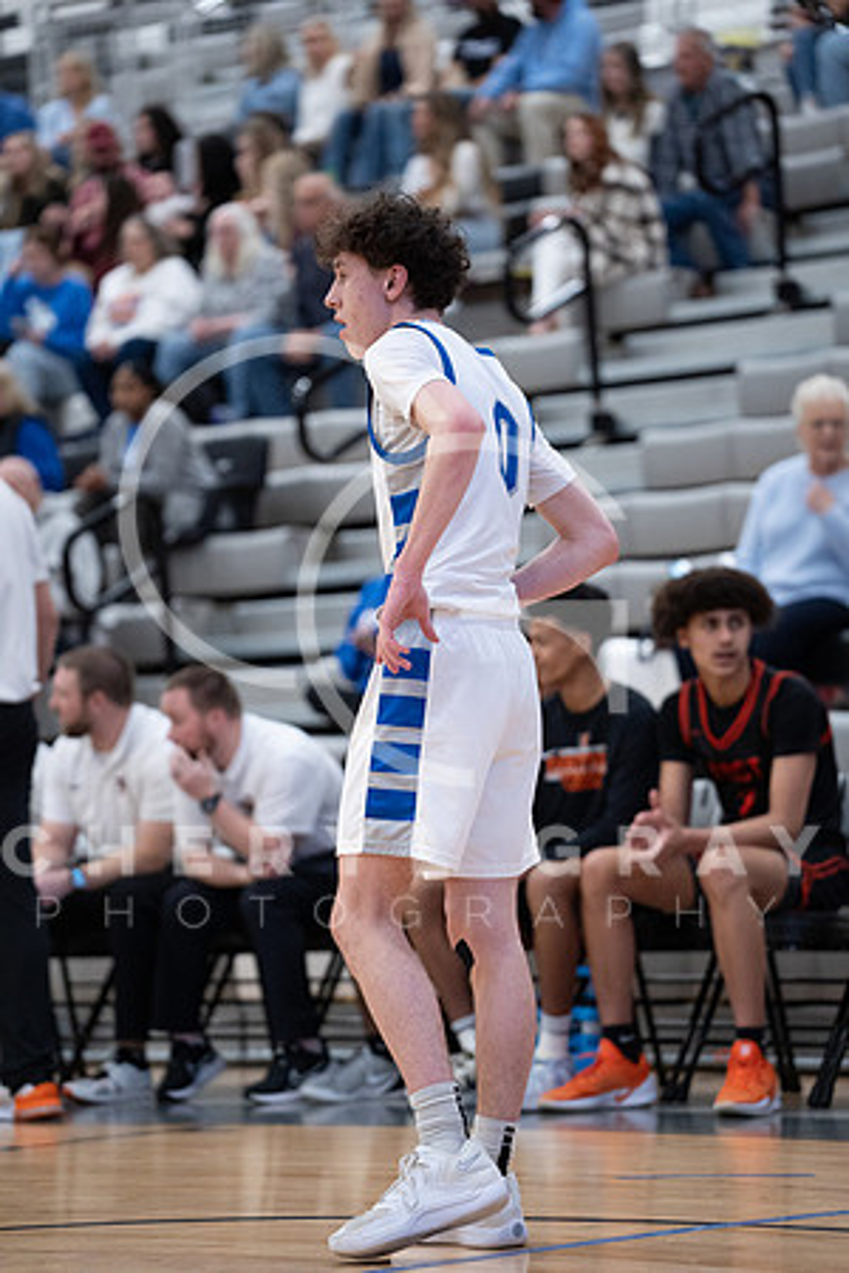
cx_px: 424
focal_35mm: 130
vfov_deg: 15.8
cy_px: 636
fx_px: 4602
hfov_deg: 10.5
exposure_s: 1/1000
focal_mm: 130.1
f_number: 2.8
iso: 4000
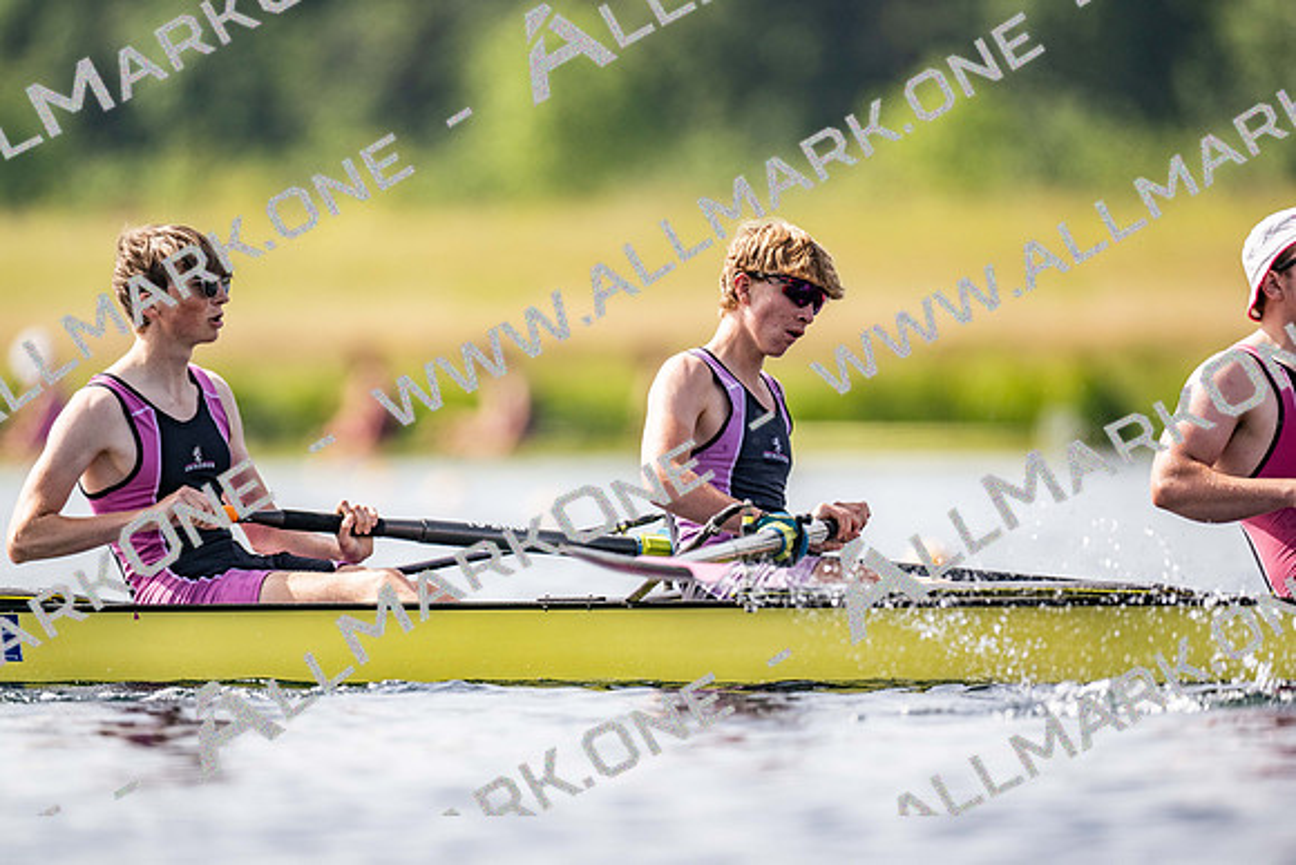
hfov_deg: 3.4
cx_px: 648
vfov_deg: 2.3
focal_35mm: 600
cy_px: 432
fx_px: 21604
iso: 220
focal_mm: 600
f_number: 4
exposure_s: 1/2500
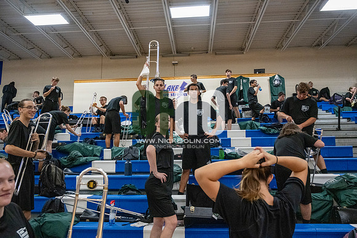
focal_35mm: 27
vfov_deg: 48.0
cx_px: 178
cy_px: 119
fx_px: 268
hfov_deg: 67.4
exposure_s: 1/800
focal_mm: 27
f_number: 4
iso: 8000
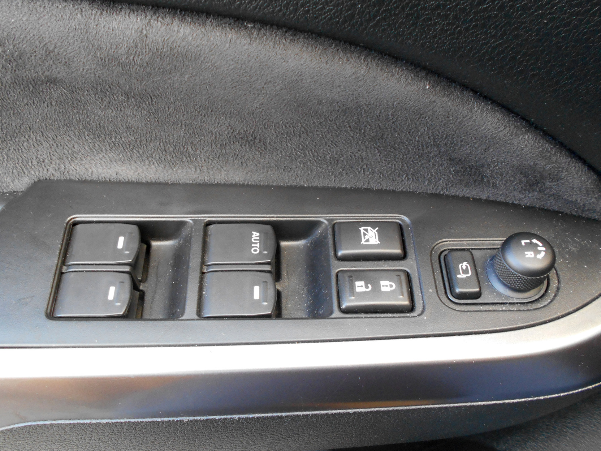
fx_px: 451
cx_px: 300
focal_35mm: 26
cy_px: 226
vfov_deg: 53.1
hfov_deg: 67.3
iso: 220
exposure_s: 1/30
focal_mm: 4.6
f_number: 3.2
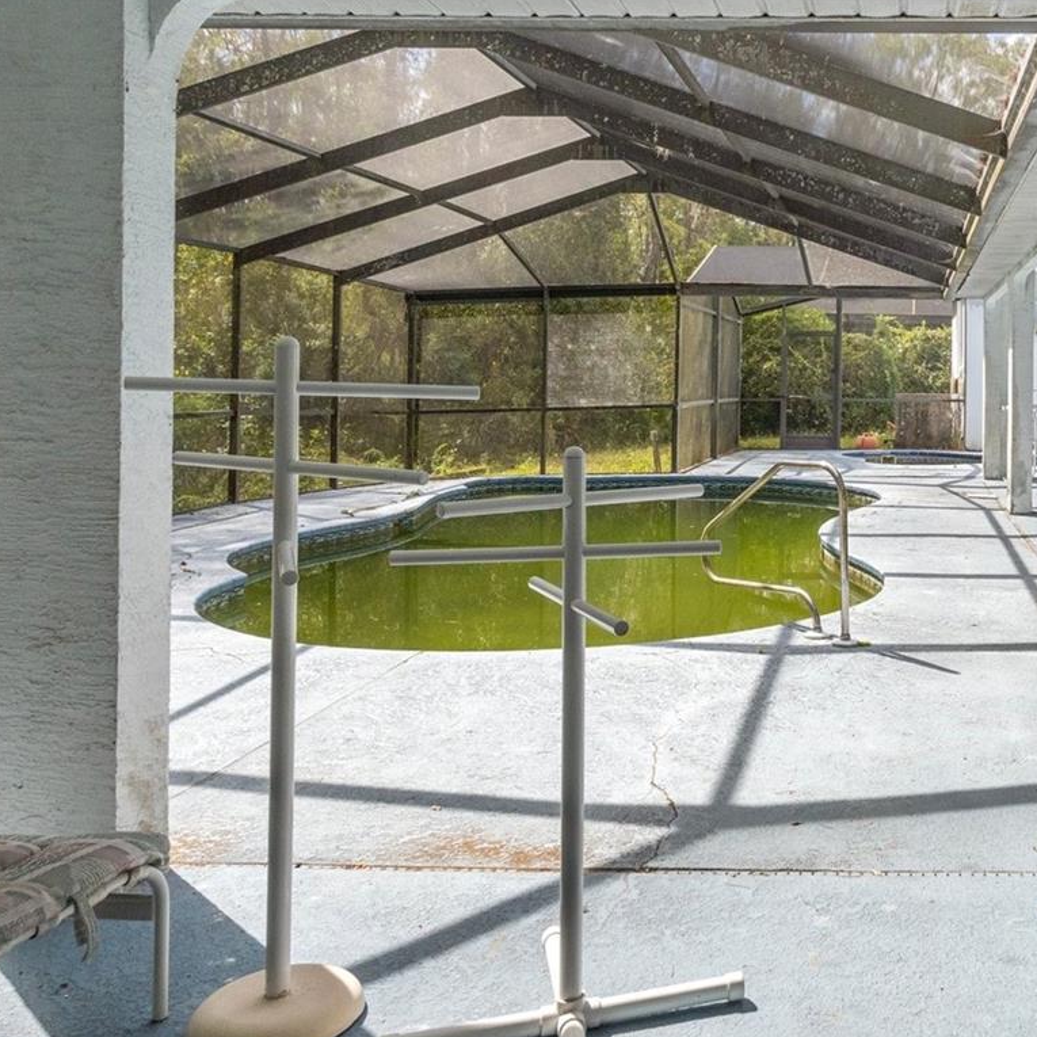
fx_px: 1085
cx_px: 896
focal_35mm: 32
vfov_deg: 50.5
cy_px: 384
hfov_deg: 47.0
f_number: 8
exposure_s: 1/250
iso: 640
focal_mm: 12
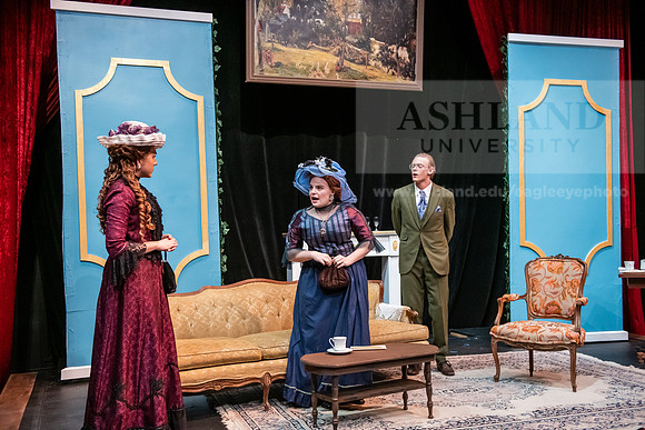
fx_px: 717
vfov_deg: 33.4
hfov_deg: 48.4
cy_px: 215
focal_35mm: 40
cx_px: 322
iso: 3200
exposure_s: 1/200
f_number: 3.2
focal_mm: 40
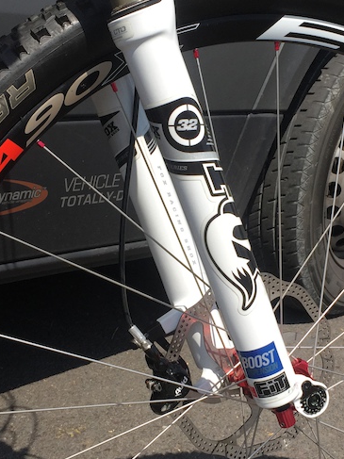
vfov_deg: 31.7
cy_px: 234
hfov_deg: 24.0
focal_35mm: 61
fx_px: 809
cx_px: 206
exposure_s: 1/1721
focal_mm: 4.15
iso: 32
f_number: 2.2
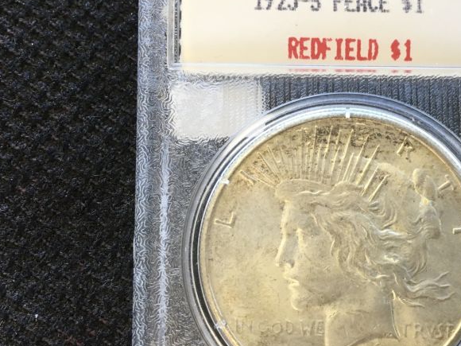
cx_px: 347
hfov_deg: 37.2
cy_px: 215
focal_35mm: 50
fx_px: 666
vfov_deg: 29.0
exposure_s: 1/30
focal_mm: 4.15
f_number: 2.2
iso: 40
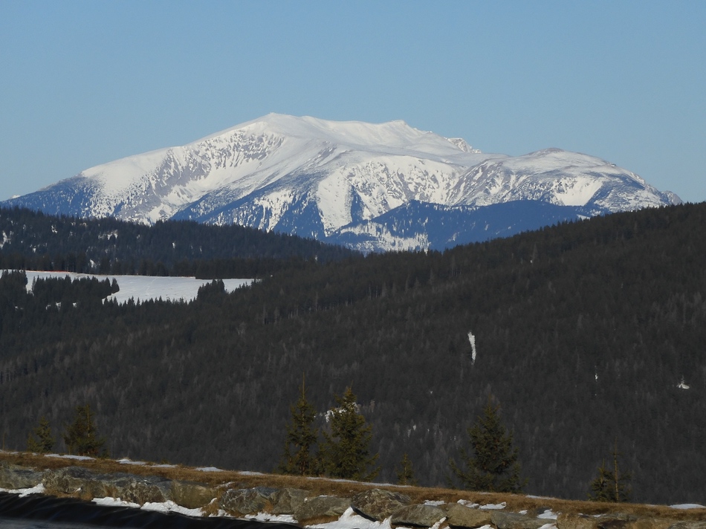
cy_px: 264
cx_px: 353
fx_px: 5607
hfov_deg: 7.2
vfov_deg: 5.4
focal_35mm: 275
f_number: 6.3
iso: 100
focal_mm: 49.1
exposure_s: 1/1250
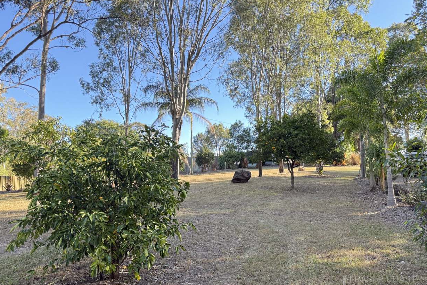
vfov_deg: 49.5
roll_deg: +0.6
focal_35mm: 26
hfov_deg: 69.4
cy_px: 141
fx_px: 308
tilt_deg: +7.2
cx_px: 213
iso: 100
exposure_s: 1/227
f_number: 1.78
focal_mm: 6.76
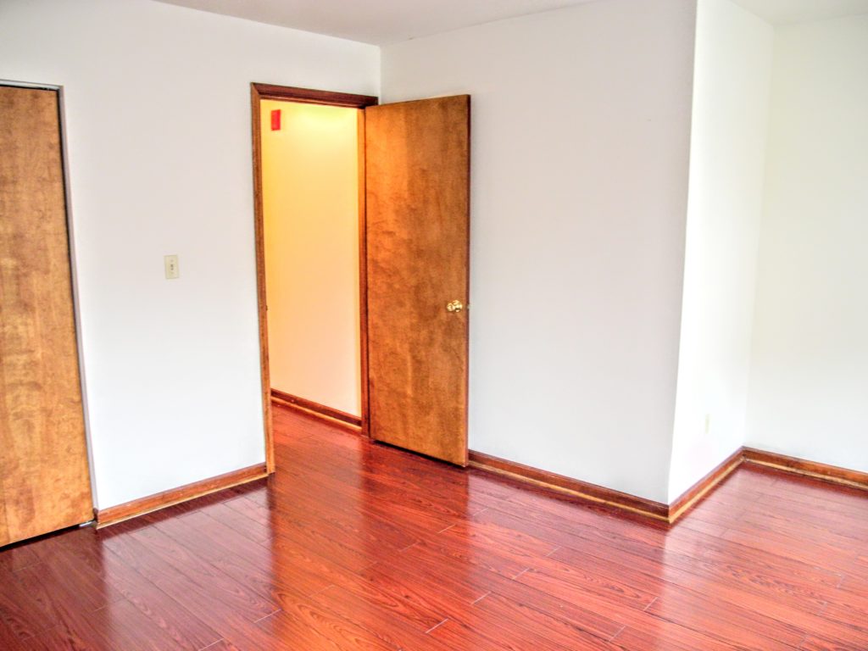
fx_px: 527
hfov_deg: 79.0
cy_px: 326
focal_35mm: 21
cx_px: 434
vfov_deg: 63.4
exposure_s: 1/16.8
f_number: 2.8
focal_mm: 4.5
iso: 400
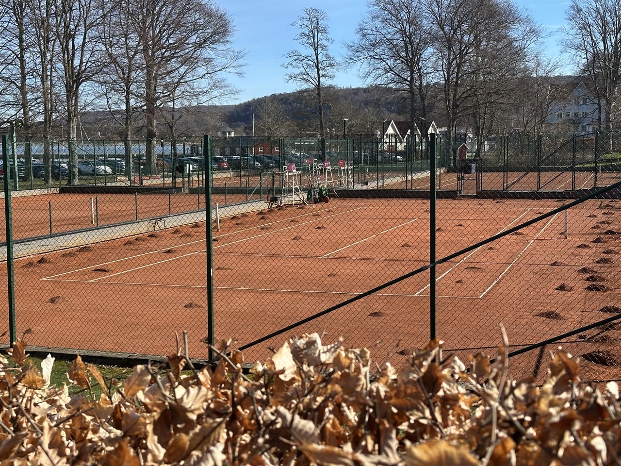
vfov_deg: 30.3
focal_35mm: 48
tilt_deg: -5.4
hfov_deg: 39.7
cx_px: 310
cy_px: 233
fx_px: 861
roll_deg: +1.0
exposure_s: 1/2809
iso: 64
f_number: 1.78
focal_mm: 6.86
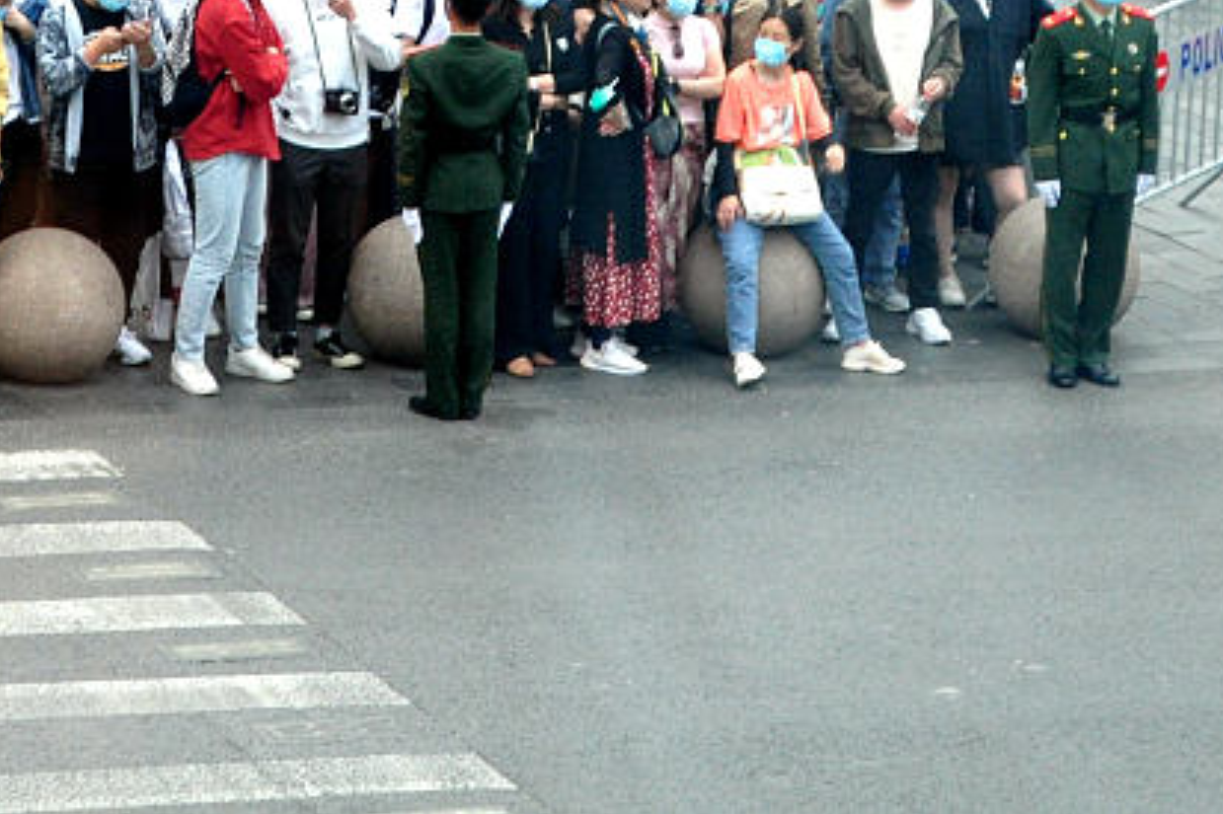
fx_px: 8131
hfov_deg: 8.5
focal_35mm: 239
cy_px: -363
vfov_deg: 5.7
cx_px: -59
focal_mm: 55
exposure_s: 1/80
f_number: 9
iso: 800
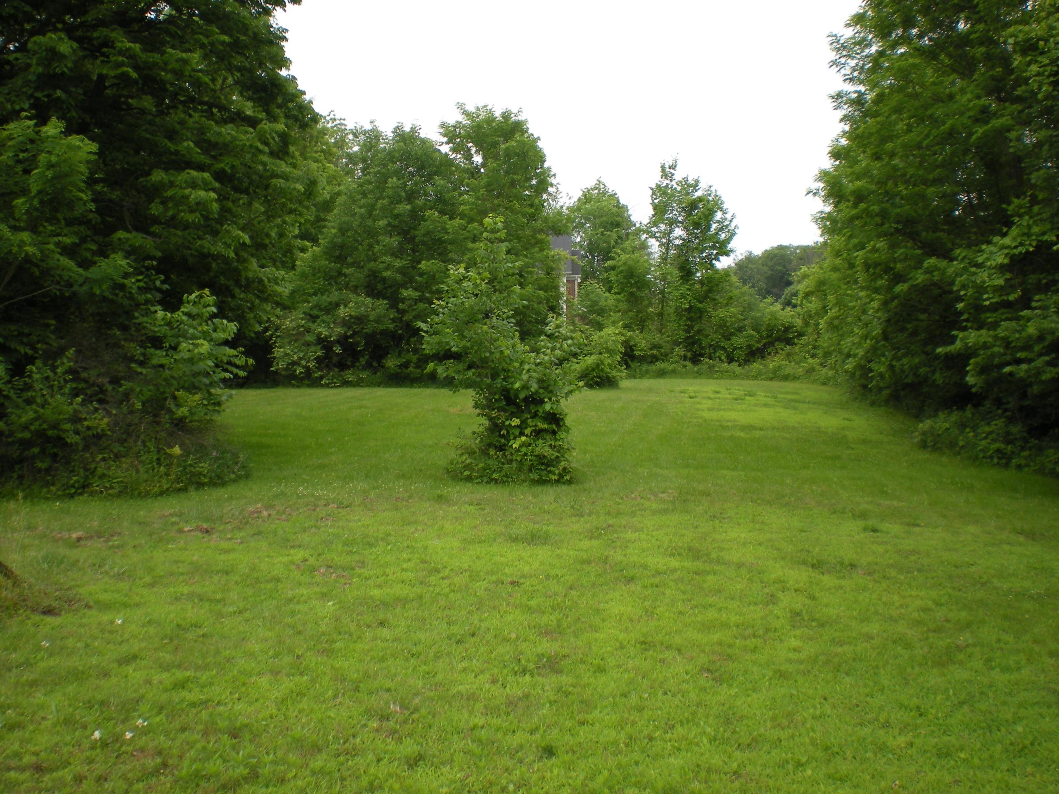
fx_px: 1162
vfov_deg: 37.7
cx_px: 530
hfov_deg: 49.0
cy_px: 397
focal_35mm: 38
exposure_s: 1/138
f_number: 4.6
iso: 64
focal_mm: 6.3
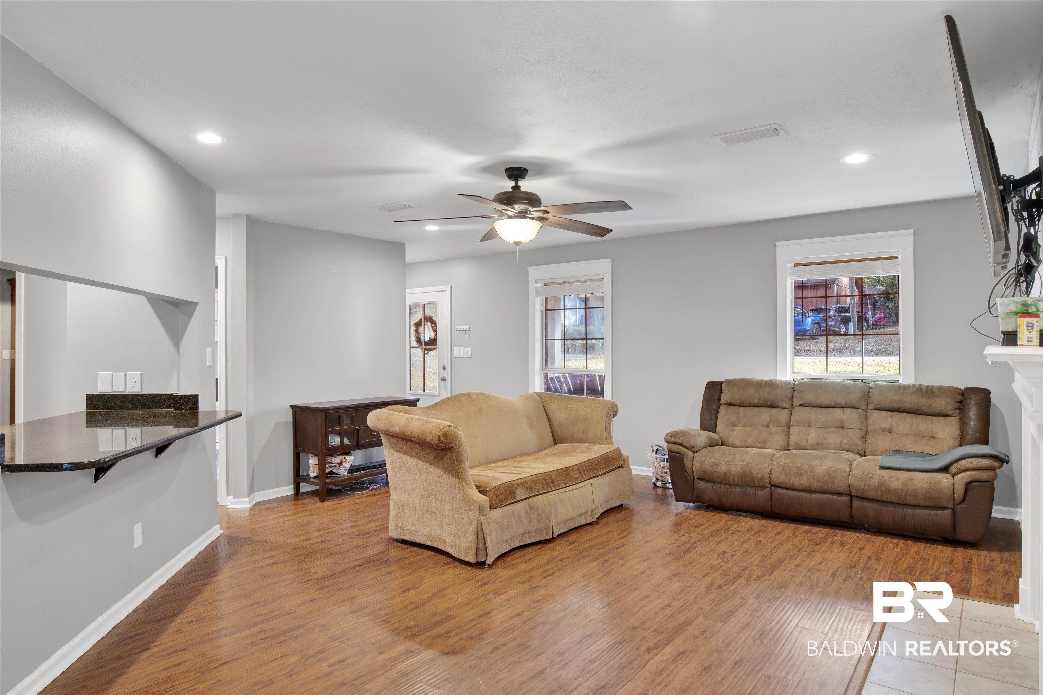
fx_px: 608
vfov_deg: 59.5
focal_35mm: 21
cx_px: 522
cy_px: 348
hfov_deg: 81.2
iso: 200
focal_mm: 21
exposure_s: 1/2.5
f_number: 11
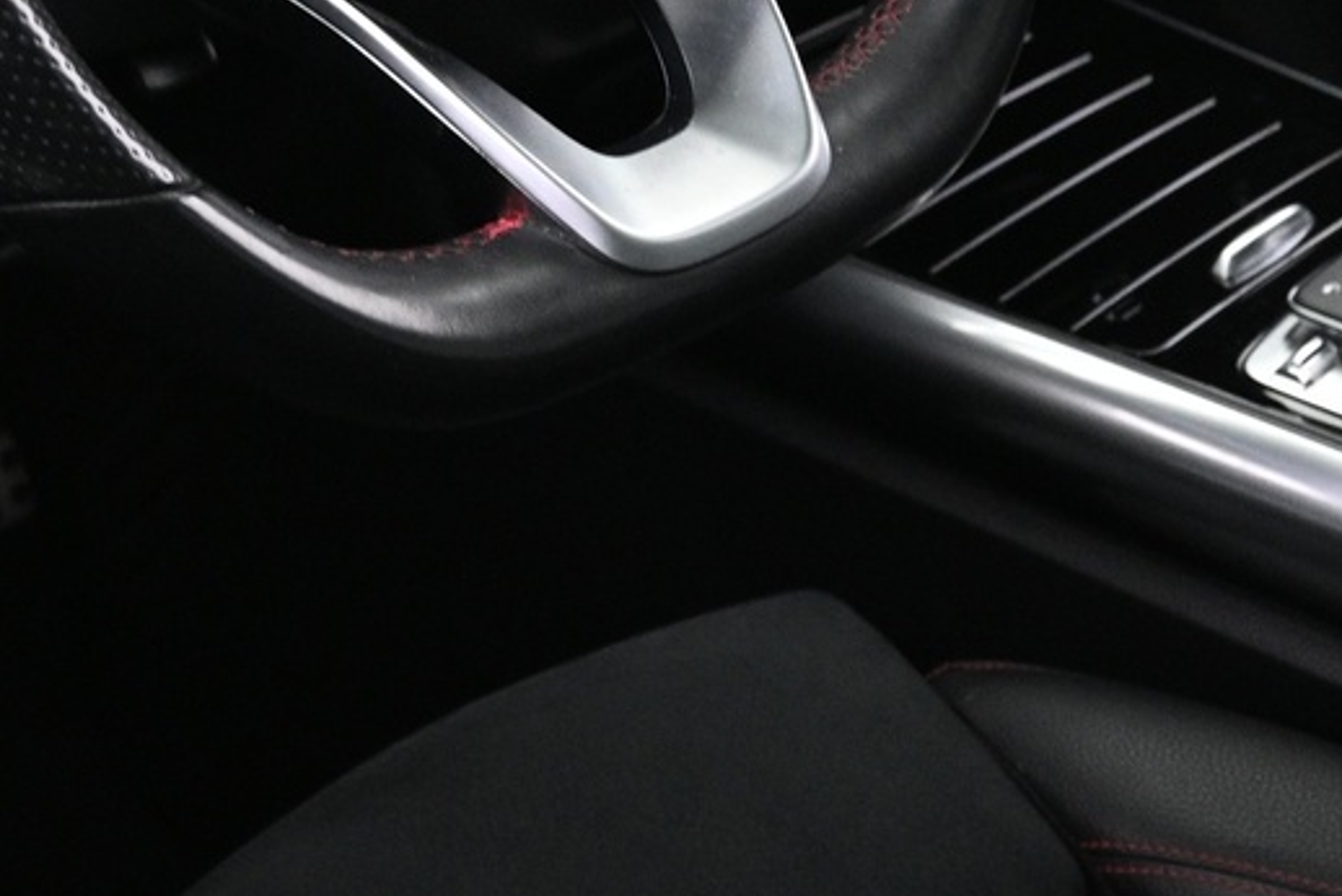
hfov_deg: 26.5
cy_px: -360
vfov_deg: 16.9
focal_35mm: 75
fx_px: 2797
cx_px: 275
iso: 1600
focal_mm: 16
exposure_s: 1/20
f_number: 3.5
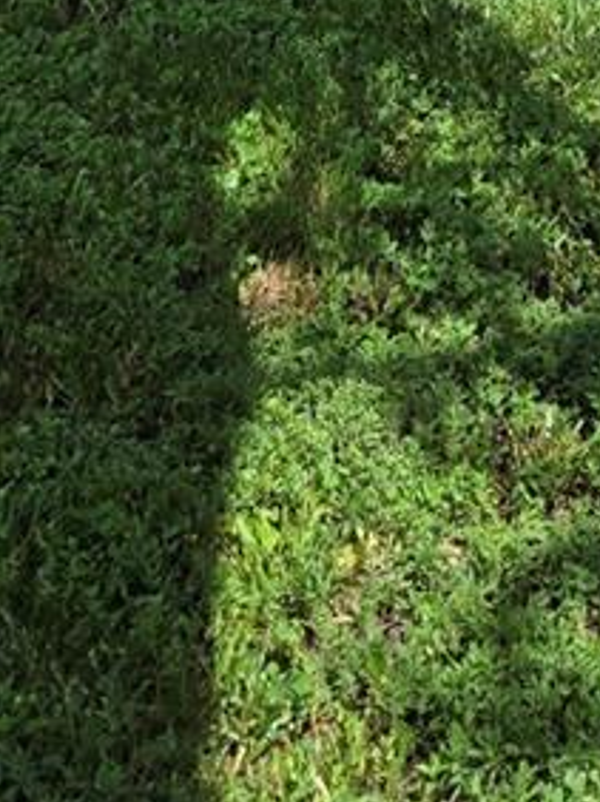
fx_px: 2268
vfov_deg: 15.8
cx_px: 685
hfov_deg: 14.7
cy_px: -808
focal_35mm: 98
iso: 50
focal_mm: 5.4
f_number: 1.8
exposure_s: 1/2921
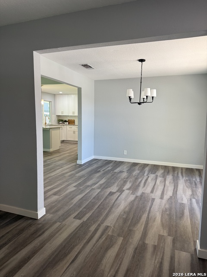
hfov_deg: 56.8
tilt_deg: -6.5
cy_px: 138
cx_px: 104
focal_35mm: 24
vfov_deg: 71.6
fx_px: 191
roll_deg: -1.1
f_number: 1.78
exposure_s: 1/120
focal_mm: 6.76
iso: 160
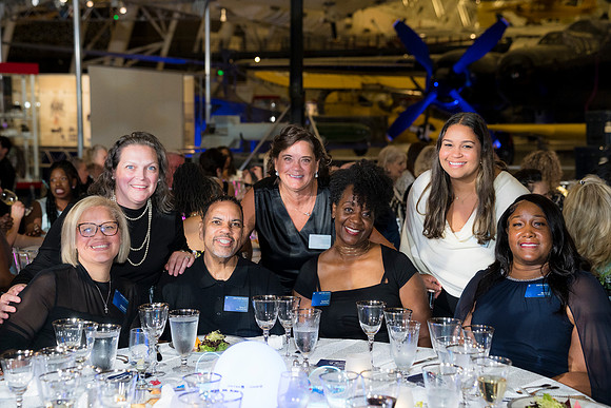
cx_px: 306
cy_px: 204
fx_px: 1052
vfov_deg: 21.9
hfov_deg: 32.4
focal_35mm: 62
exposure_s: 1/125
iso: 2800
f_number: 4
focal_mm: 62
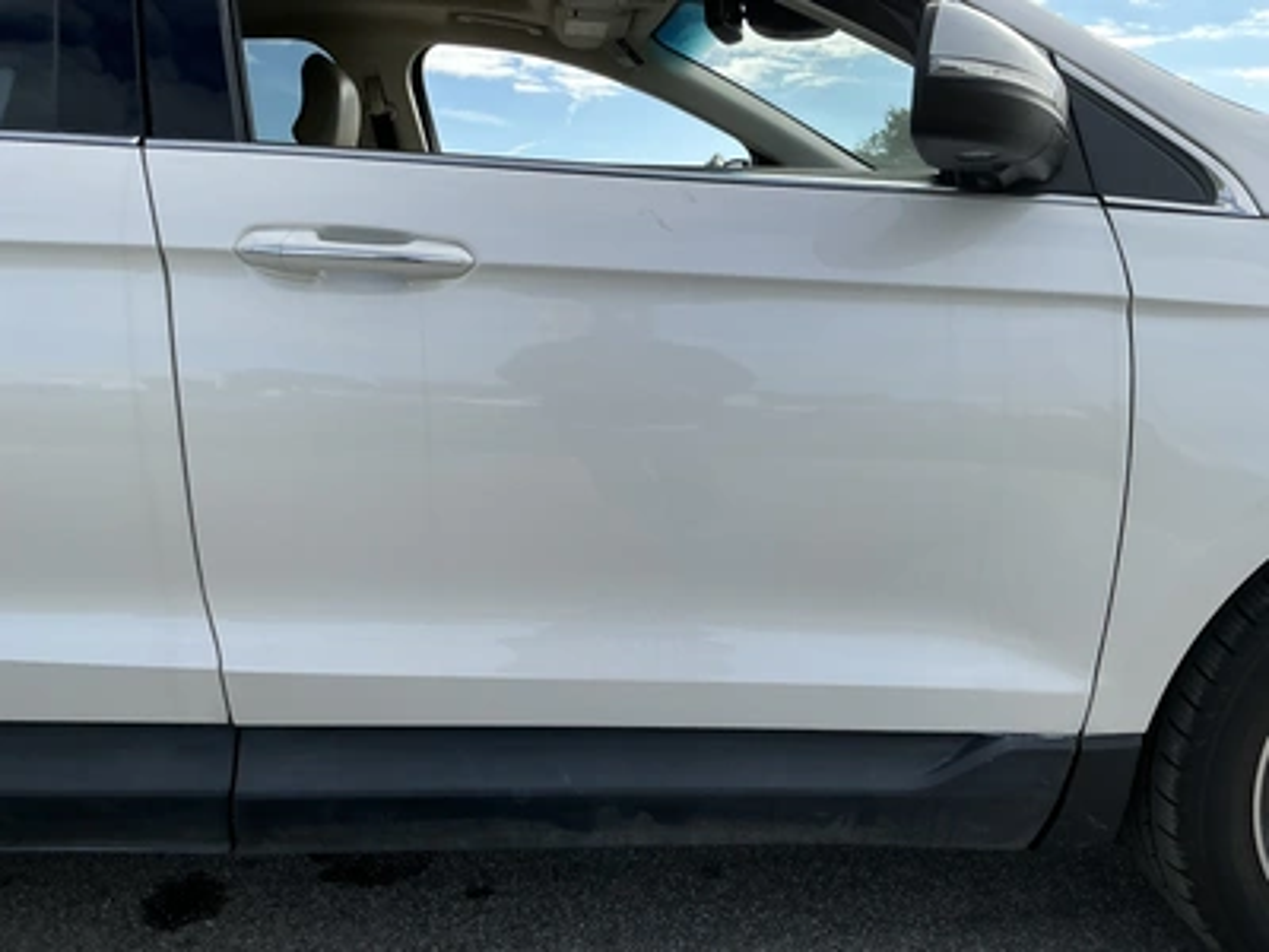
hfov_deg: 63.4
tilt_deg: -10.4
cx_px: 634
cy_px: 476
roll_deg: -0.4
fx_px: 1026
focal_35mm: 28
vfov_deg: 49.7
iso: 25
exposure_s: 1/1121
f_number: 1.8
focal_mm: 3
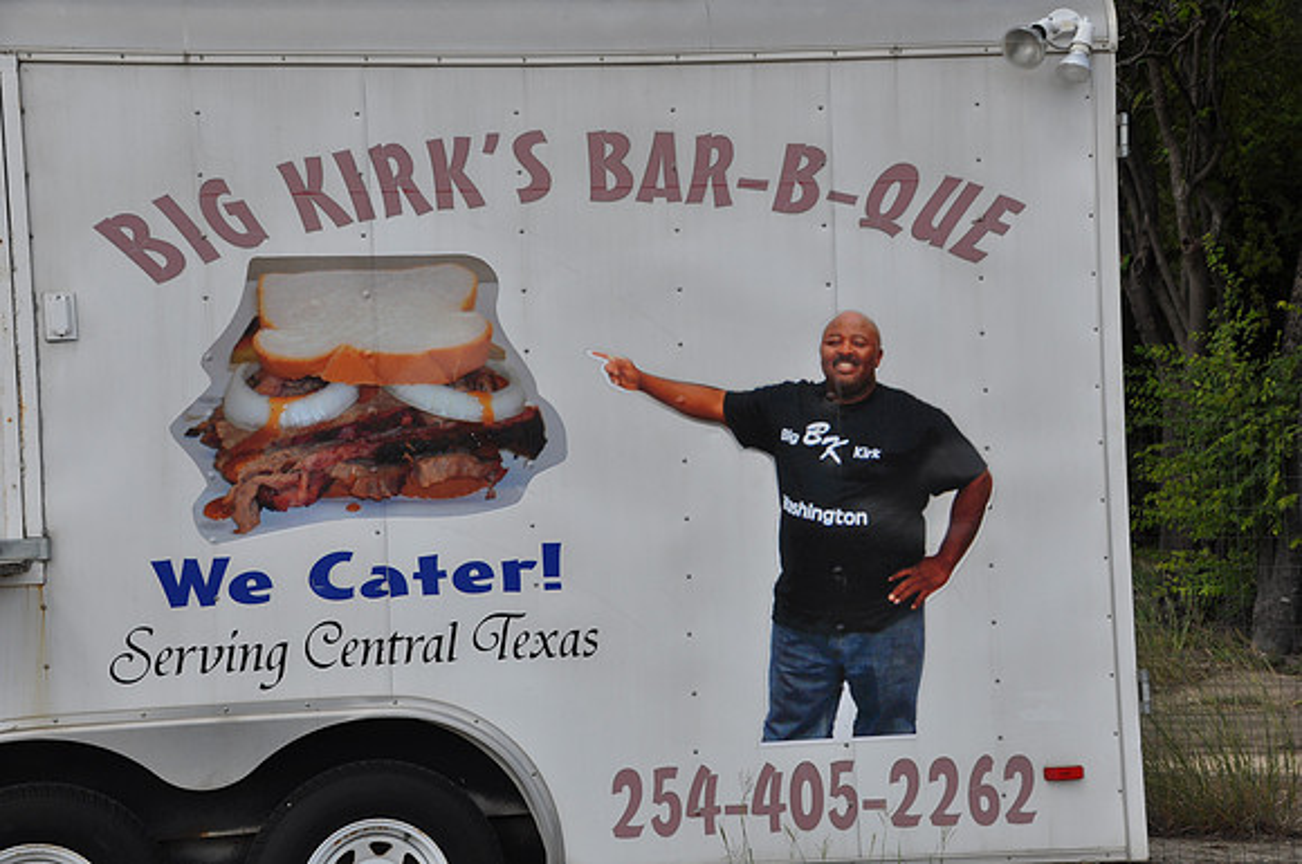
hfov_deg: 27.0
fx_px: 2709
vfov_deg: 18.1
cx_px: 651
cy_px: 432
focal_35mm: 75
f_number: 13
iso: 200
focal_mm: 50
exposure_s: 1/160
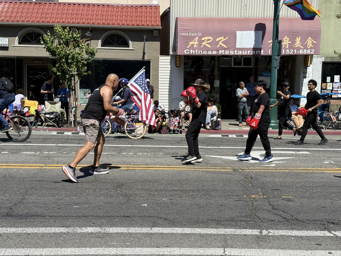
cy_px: 128
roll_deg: -2.0
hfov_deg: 39.7
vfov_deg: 30.3
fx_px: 473
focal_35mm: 48
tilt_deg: -5.0
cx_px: 170
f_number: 1.78
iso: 64
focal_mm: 6.76
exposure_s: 1/4098
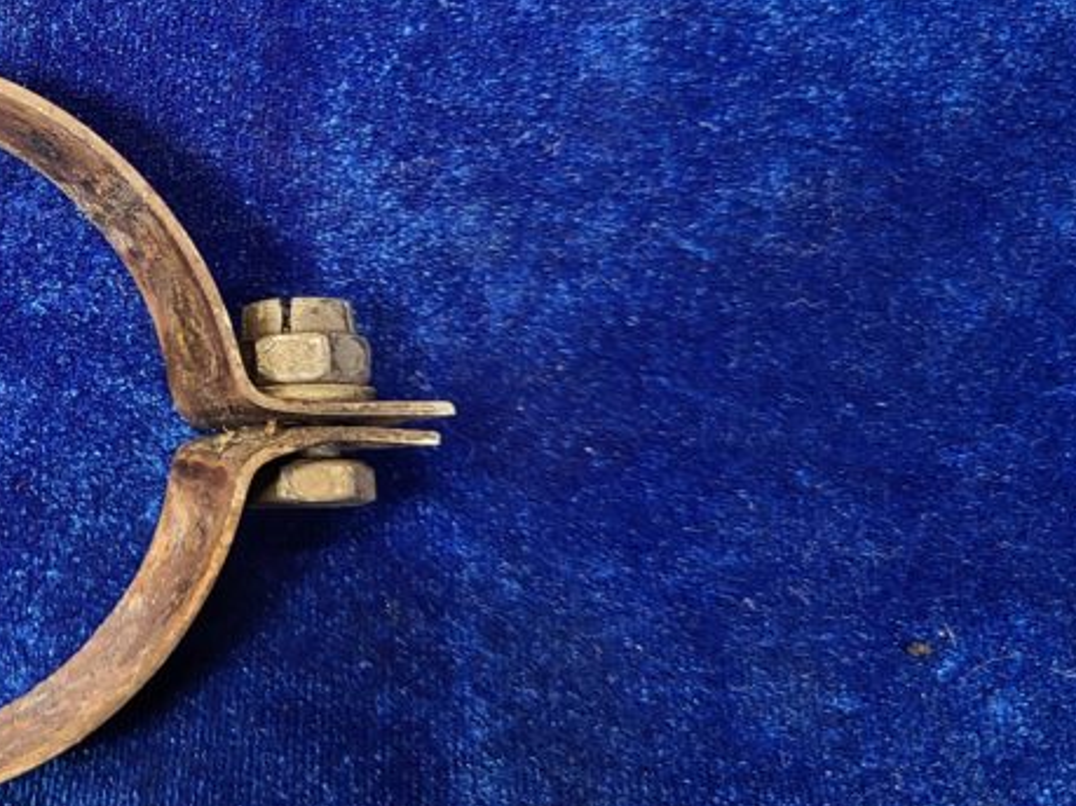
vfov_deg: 24.8
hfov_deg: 30.5
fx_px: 1802
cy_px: 166
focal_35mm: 58
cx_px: -35
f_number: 1.8
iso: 200
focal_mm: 5.4
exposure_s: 1/40
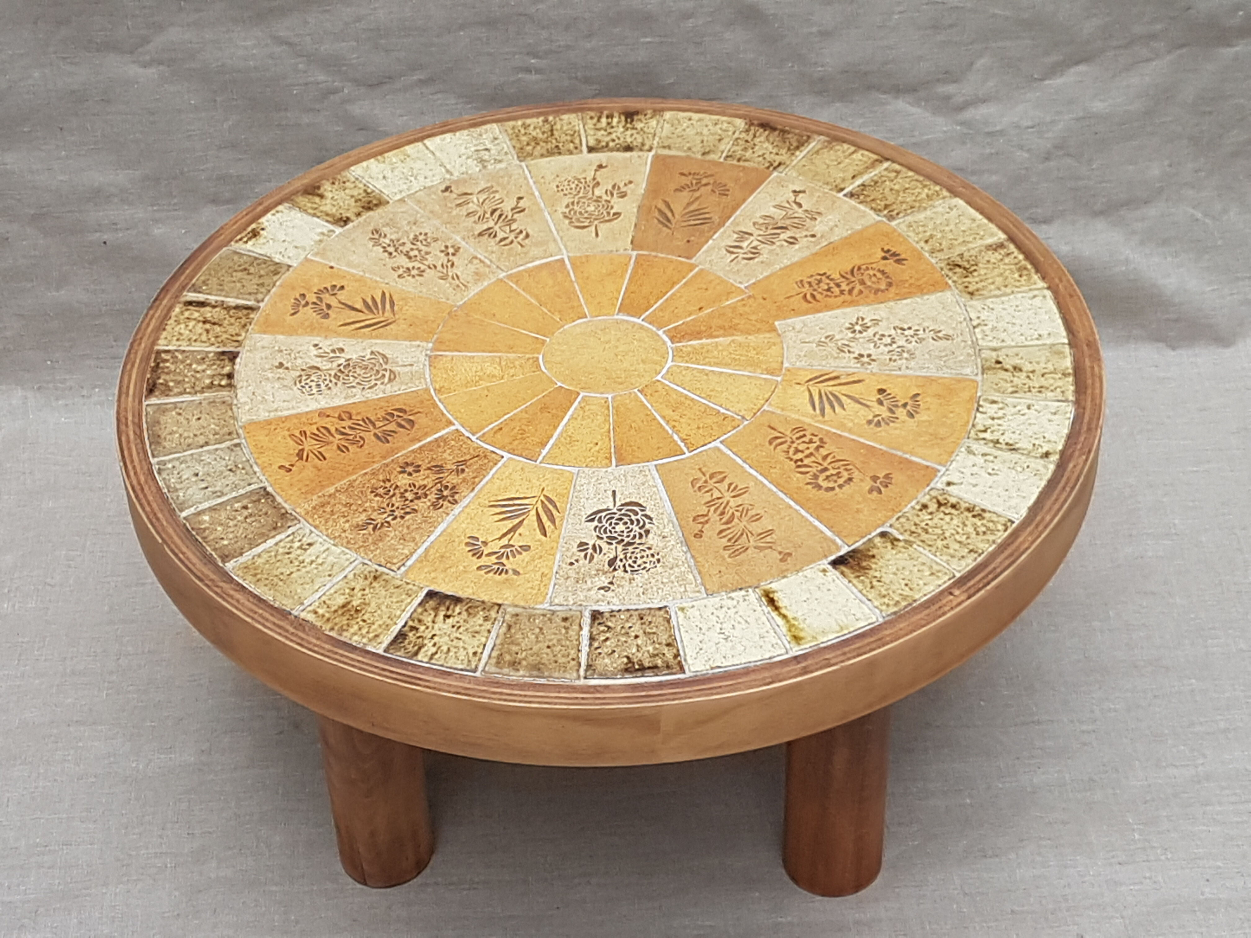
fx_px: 940
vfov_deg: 53.1
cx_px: 626
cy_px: 469
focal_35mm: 26
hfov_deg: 67.3
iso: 40
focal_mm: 4.2
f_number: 1.7
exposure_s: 1/806
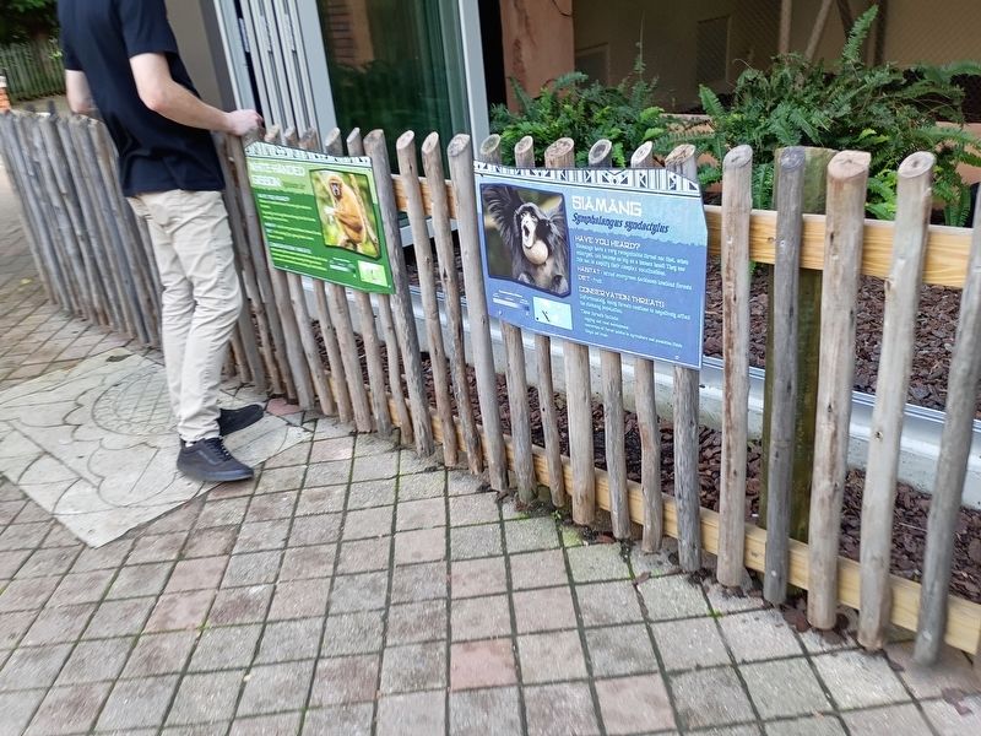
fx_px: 822
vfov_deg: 48.2
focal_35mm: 29
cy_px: 368
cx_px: 490
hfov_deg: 61.7
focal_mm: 4.27
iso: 128
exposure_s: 1/60
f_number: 1.8
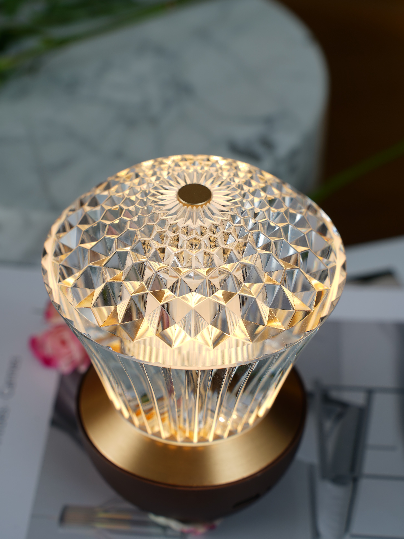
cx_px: 200
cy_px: 243
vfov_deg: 23.8
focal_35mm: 82
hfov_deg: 18.0
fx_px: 1276
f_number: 7.1
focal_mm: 75
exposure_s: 1/50
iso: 50
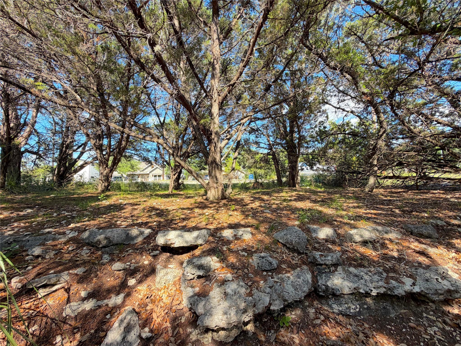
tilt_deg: +5.8
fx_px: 186
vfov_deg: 85.7
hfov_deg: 102.1
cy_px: 173
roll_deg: +0.3
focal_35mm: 14
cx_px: 230
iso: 40
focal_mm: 2.22
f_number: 2.2
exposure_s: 1/230
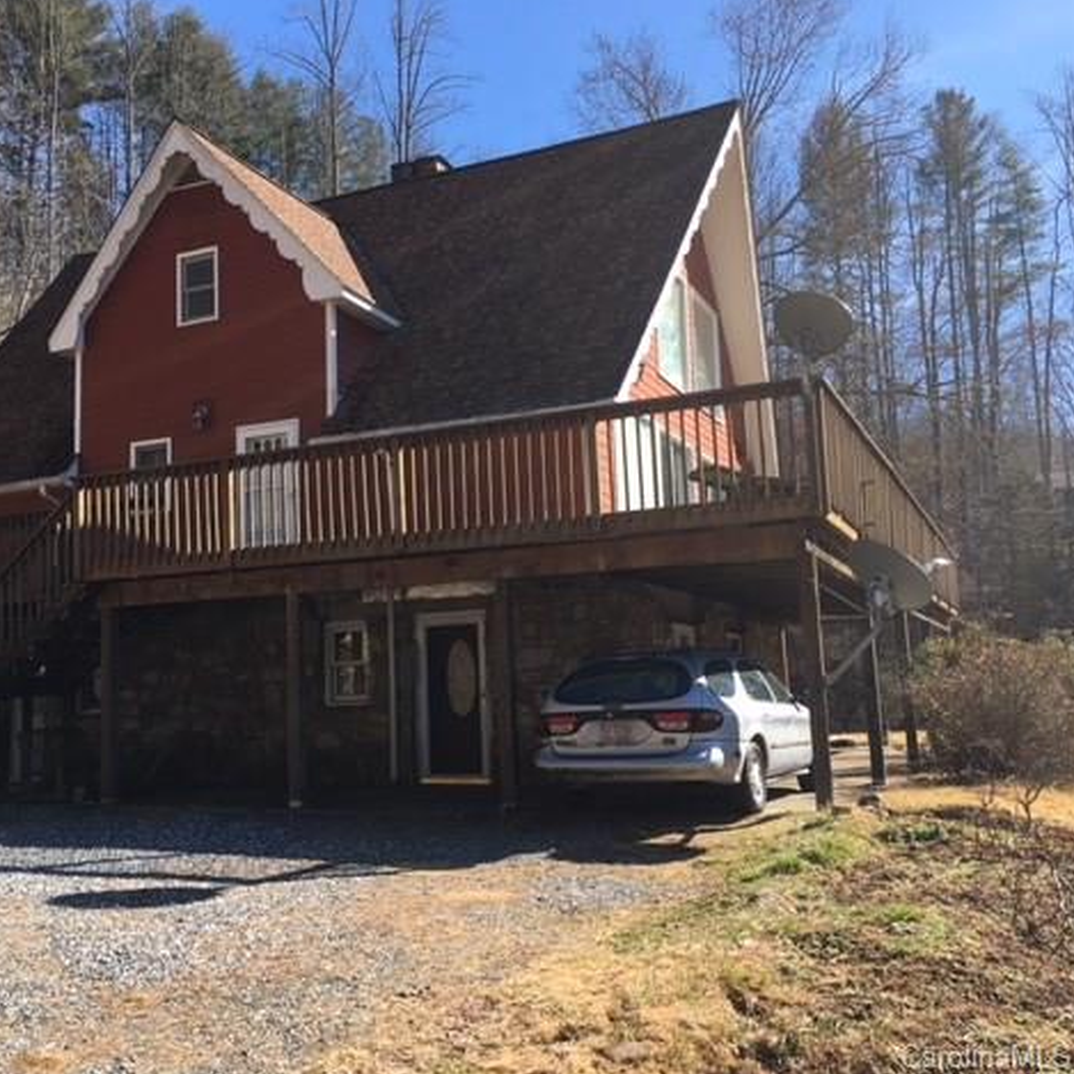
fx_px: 1229
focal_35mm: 35
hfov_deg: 47.0
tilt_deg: +9.0
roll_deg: +2.0
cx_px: 431
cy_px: 529
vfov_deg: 47.2
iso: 25
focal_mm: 4.15
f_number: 2.2
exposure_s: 1/793
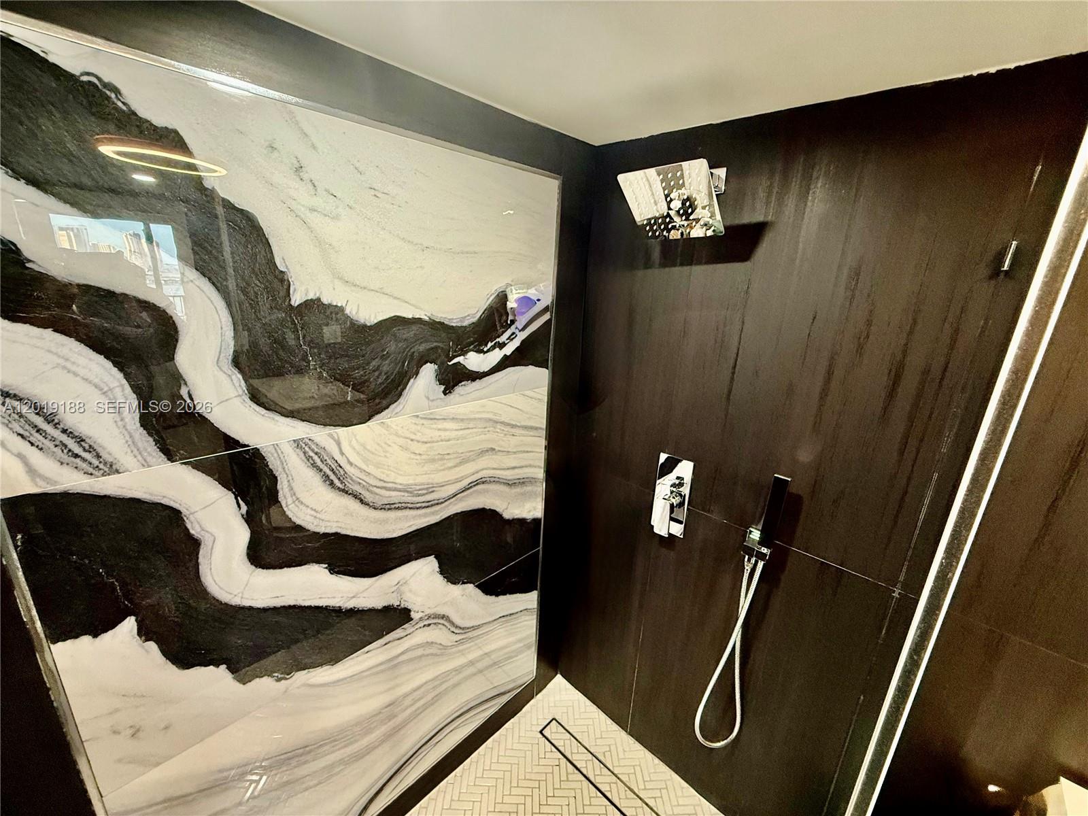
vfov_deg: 85.7
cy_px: 408
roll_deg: -2.9
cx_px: 544
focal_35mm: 14
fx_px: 440
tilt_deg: -15.1
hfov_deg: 102.1
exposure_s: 1/60
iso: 320
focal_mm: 2.22
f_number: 2.2
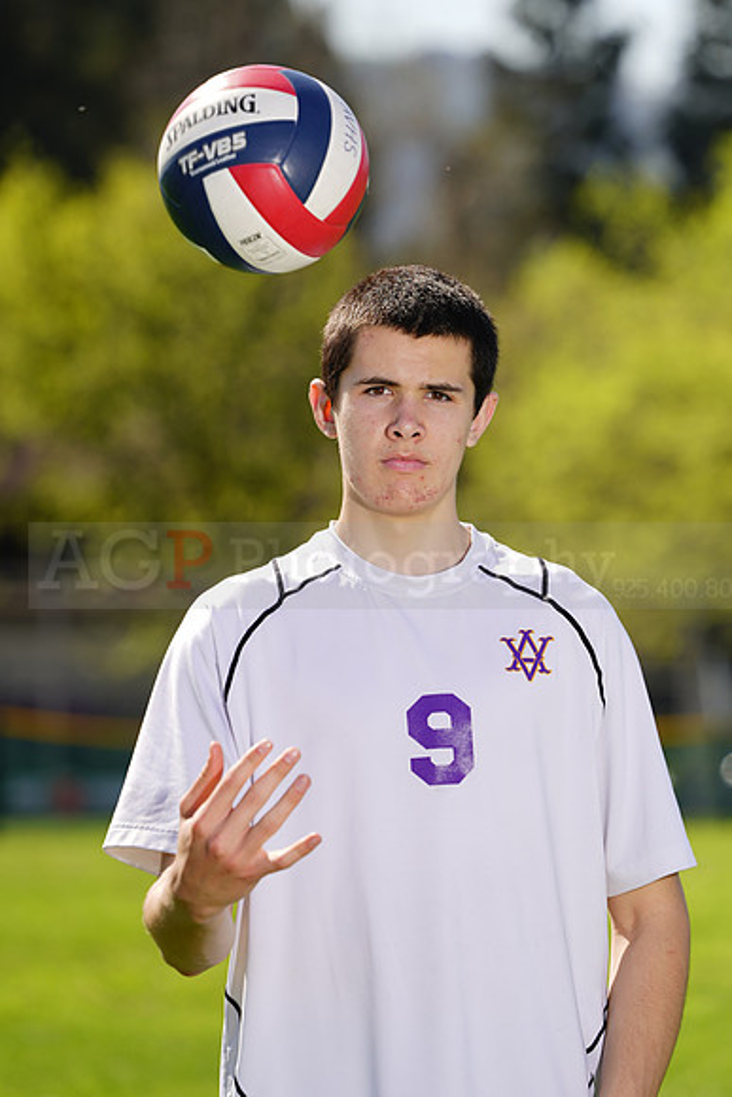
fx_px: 9235
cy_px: 548
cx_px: 366
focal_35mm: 303
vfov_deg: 6.8
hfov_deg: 4.5
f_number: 7.1
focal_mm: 303
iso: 64
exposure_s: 1/200
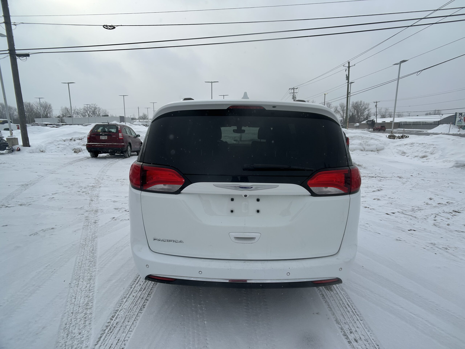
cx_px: 232
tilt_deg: -9.5
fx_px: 349
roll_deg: +0.9
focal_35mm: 26
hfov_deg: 67.3
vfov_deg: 53.1
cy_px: 174
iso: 50
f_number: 1.5
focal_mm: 5.7
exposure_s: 1/5587
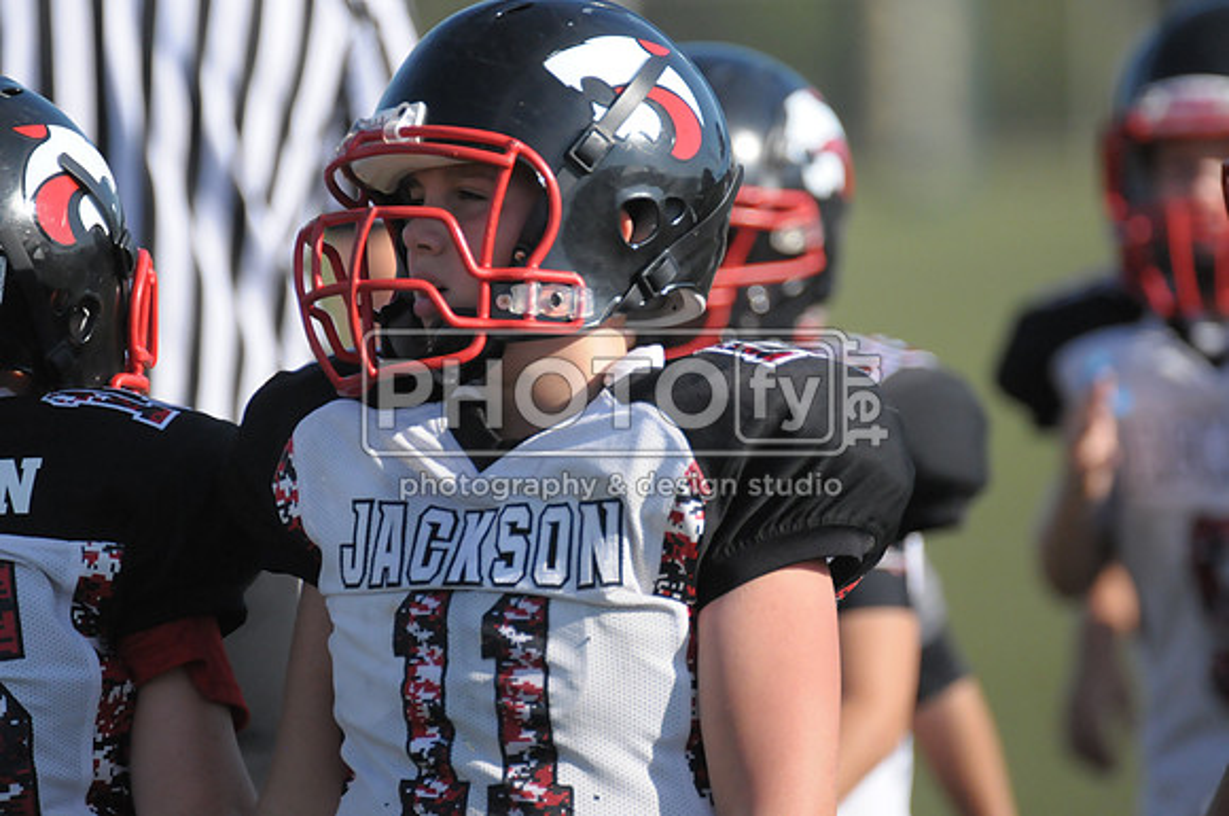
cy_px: 408
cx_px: 614
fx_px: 20455
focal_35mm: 600
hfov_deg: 3.4
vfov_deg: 2.3
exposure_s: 1/8000
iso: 1600
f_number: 4
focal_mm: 400
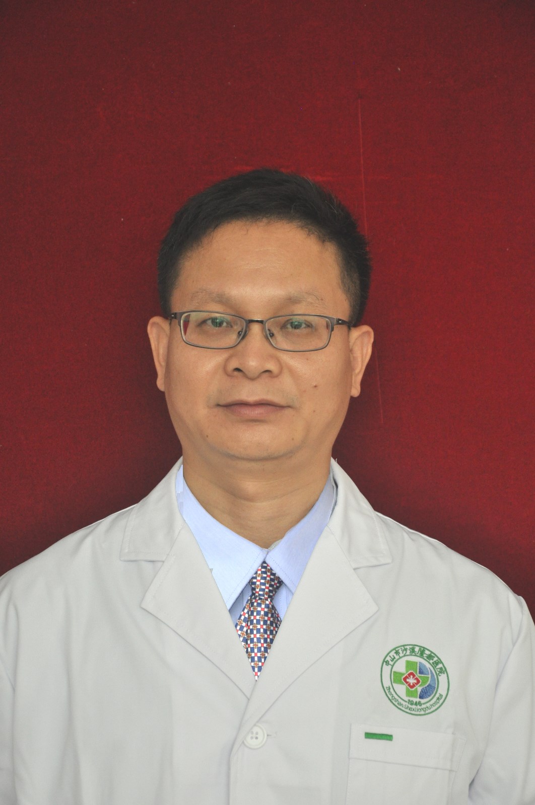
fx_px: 1945
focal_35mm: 87
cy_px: 402
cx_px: 268
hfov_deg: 15.7
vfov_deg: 23.4
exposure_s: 1/60
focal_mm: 58
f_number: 5
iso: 800
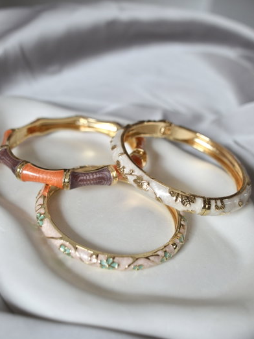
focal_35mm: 63
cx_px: 128
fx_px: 617
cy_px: 179
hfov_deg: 23.3
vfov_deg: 30.7
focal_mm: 38
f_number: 4.8
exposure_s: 1/60
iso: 400
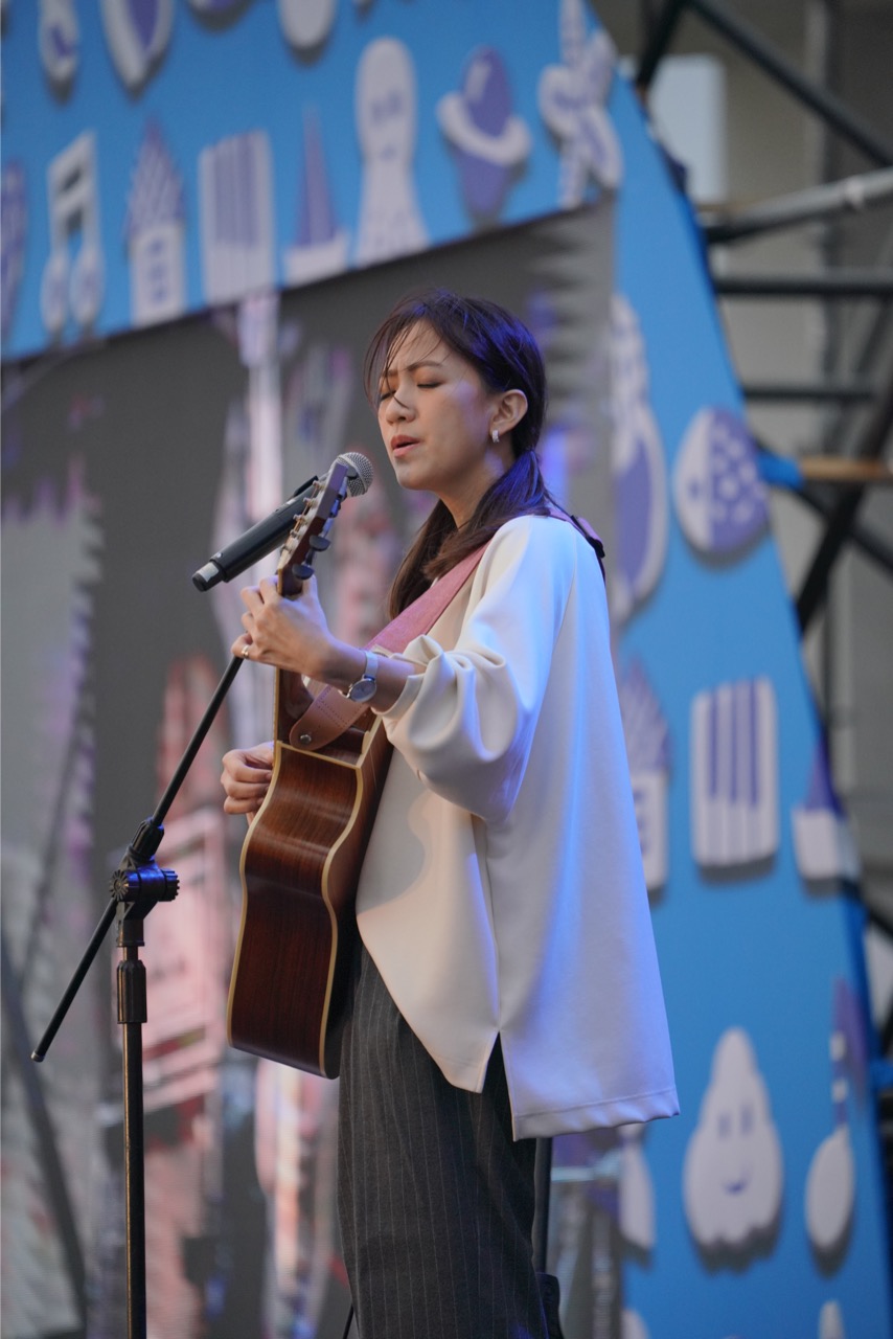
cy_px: 670
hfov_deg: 3.4
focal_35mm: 400
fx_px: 14874
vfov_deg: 5.2
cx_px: 446
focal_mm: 400
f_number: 5.6
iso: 2000
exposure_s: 1/1000
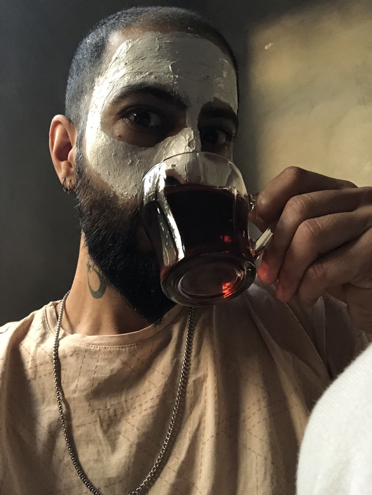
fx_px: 458
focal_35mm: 32
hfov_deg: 44.2
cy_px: 248
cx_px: 186
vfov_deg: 56.8
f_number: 2.2
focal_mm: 2.87
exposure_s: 1/30
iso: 500
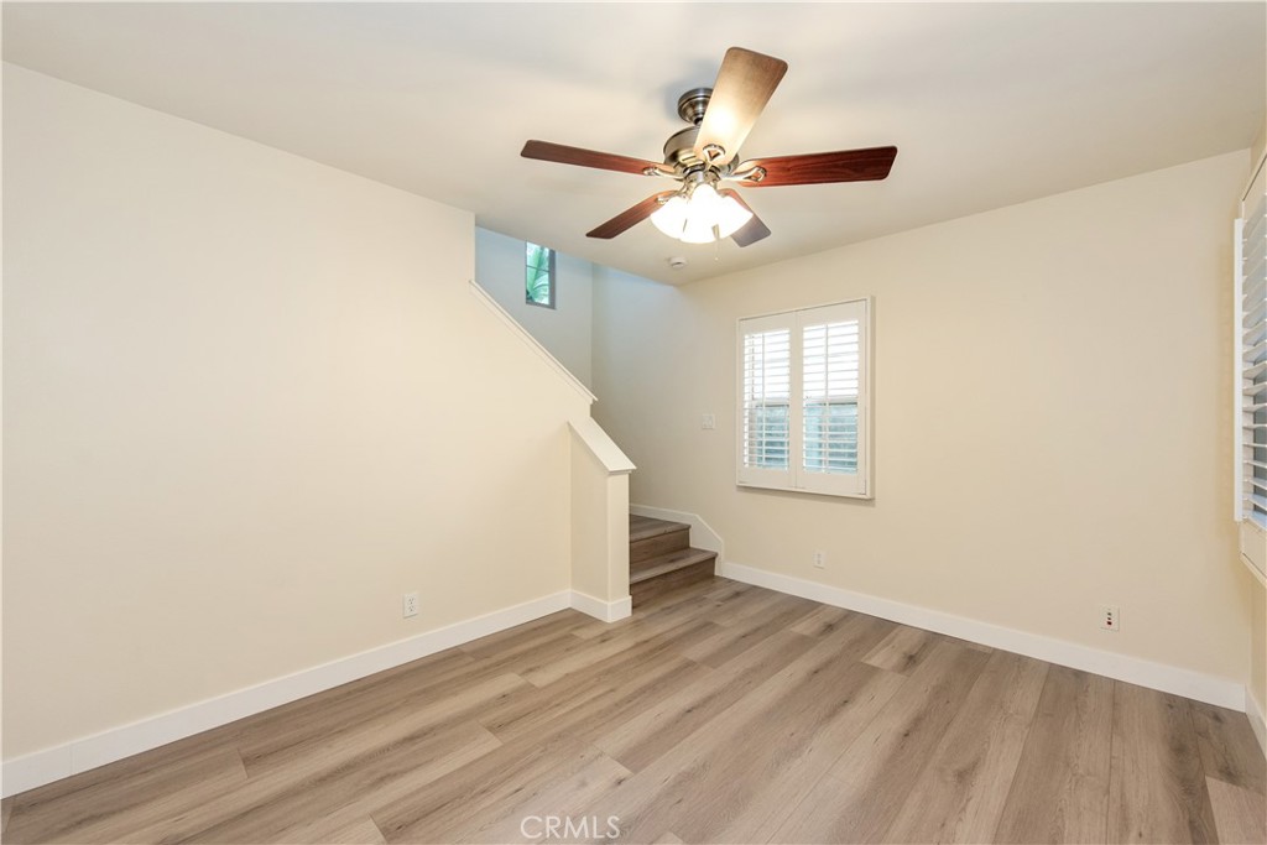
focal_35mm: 14
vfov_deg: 81.2
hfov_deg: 104.2
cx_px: 634
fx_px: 493
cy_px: 422
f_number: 5
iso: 800
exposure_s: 1/100
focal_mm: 14
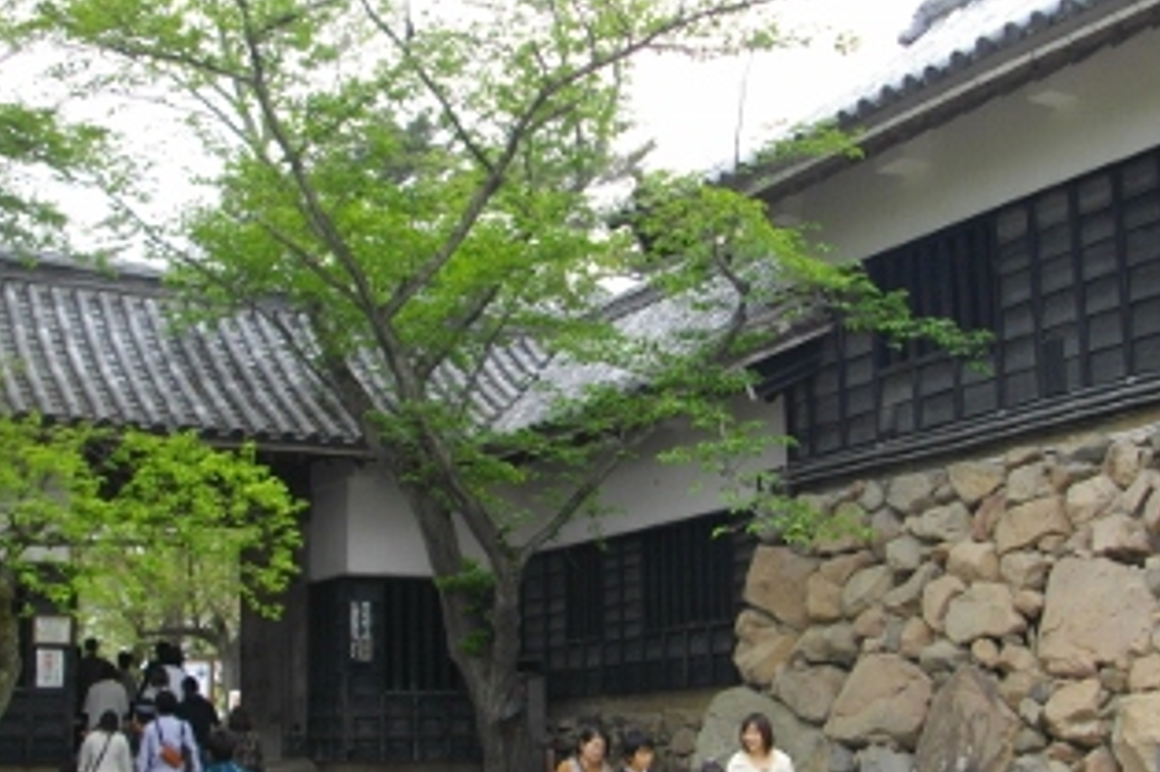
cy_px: 397
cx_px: 587
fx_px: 1707
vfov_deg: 25.5
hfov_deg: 37.5
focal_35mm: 53
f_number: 2.9
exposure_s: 1/250
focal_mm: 5.7
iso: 100
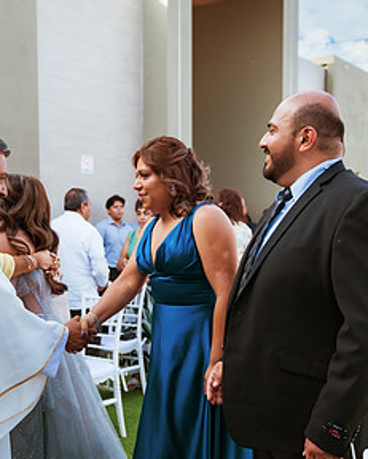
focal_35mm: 51
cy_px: 286
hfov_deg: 29.6
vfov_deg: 36.4
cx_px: 127
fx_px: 693
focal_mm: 27
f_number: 2.8
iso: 100
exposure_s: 1/800
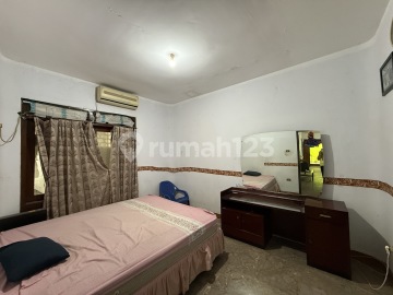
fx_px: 159
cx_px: 196
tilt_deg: +1.8
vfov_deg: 85.7
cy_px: 148
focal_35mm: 14
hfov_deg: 102.1
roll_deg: +0.7
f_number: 2.2
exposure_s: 1/50
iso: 320
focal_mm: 2.22
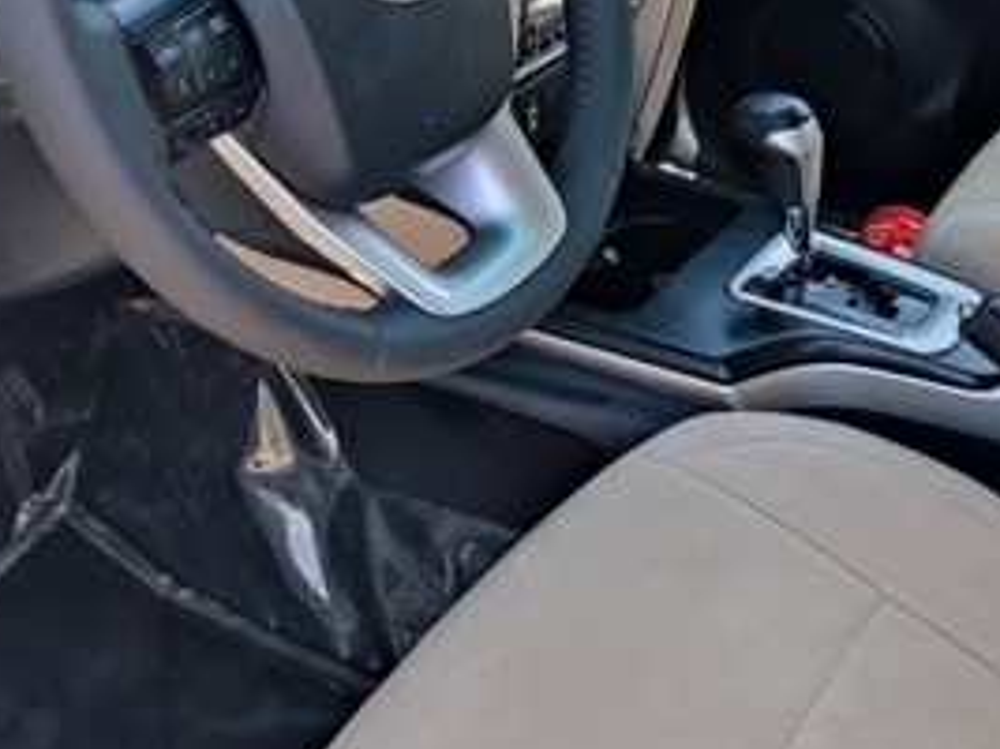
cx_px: 719
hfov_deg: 31.8
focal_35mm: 60
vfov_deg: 23.9
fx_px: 1733
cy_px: 109
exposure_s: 1/147
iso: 50
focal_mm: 4.71
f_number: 1.79
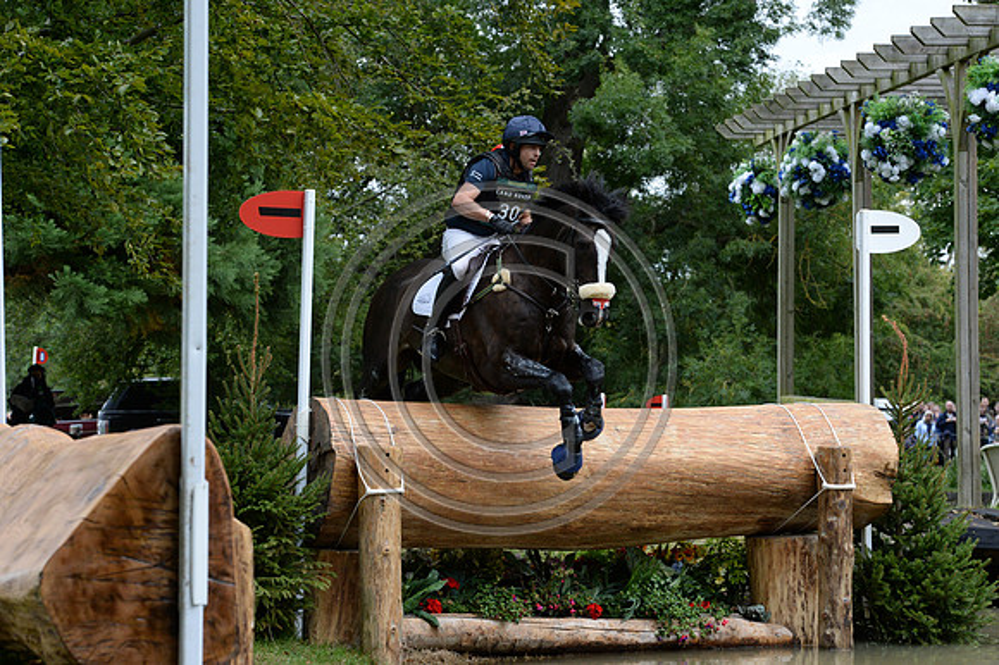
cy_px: 332
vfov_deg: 11.4
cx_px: 500
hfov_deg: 17.1
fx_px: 3328
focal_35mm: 120
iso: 2000
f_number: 8
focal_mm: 120
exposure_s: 1/1000
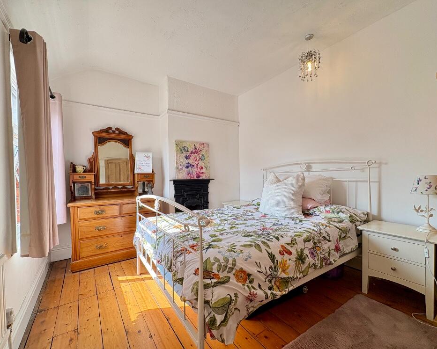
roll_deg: +0.7
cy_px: 179
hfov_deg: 96.8
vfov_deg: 84.0
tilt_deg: +0.2
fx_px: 194
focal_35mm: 15
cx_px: 210
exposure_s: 1/101
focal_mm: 2.22
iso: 64
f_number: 2.2
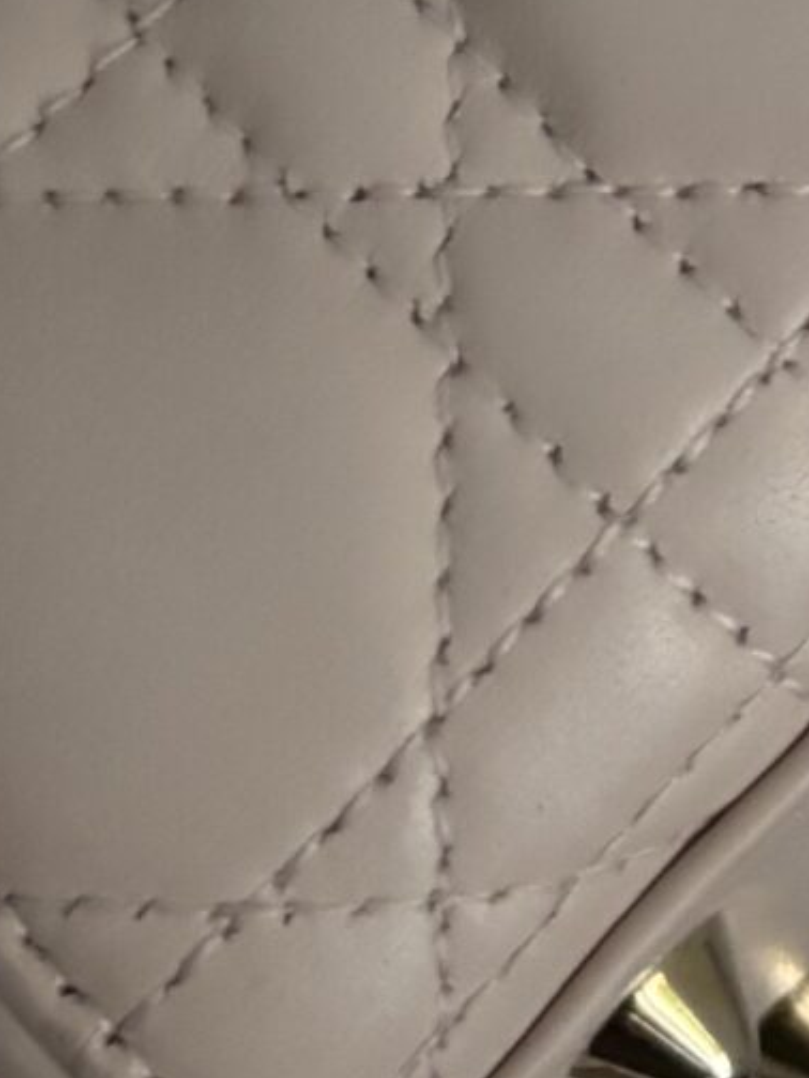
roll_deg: +8.6
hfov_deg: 10.8
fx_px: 4113
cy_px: -646
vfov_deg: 13.8
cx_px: 1271
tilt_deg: -14.2
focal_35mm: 132
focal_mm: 5.96
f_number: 1.6
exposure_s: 1/60
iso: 320
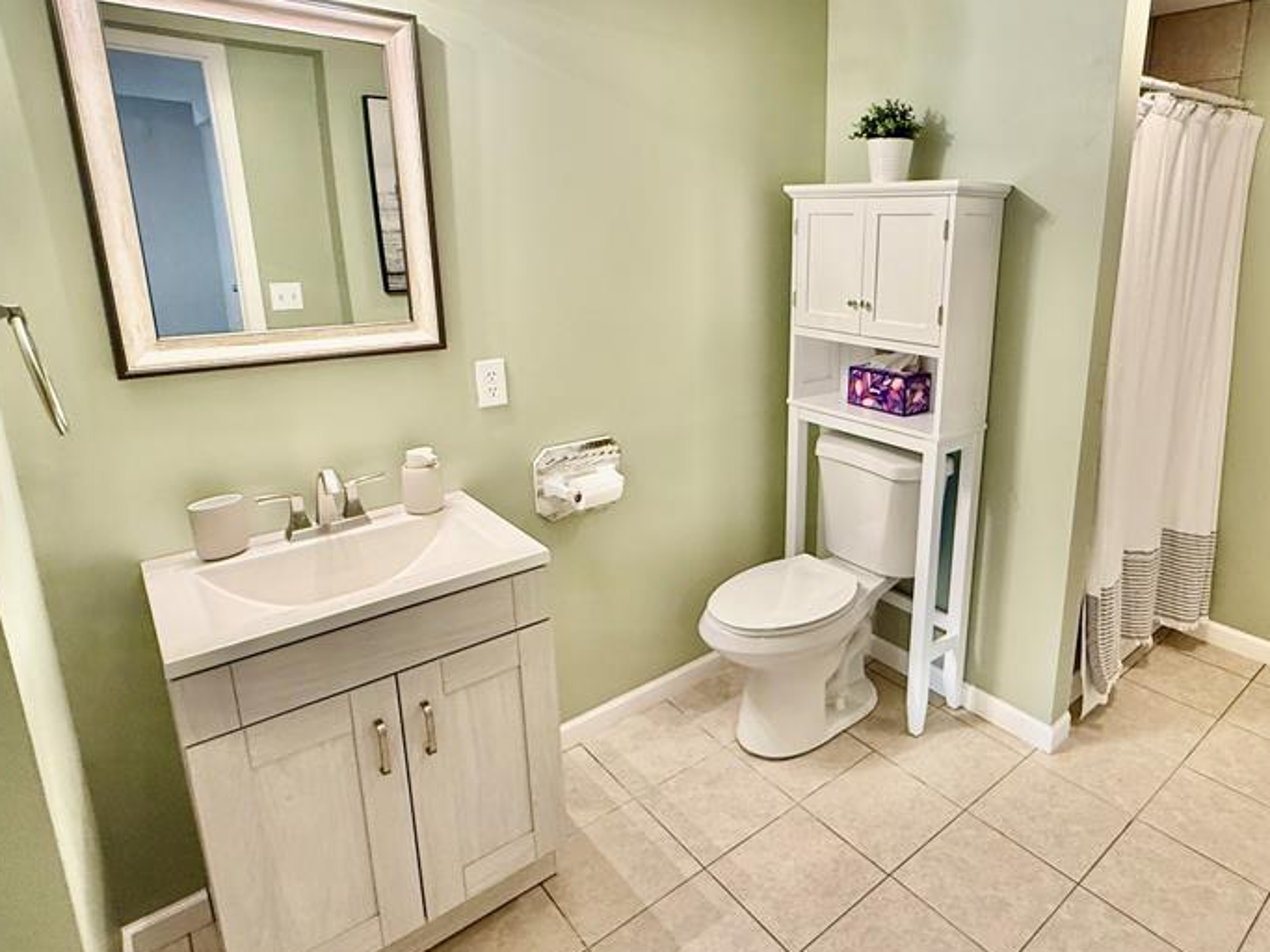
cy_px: 411
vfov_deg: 63.2
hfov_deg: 77.8
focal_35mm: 21
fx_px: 770
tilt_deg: -13.2
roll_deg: -0.2
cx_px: 779
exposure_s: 1/60
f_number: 2.2
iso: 250
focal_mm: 2.22
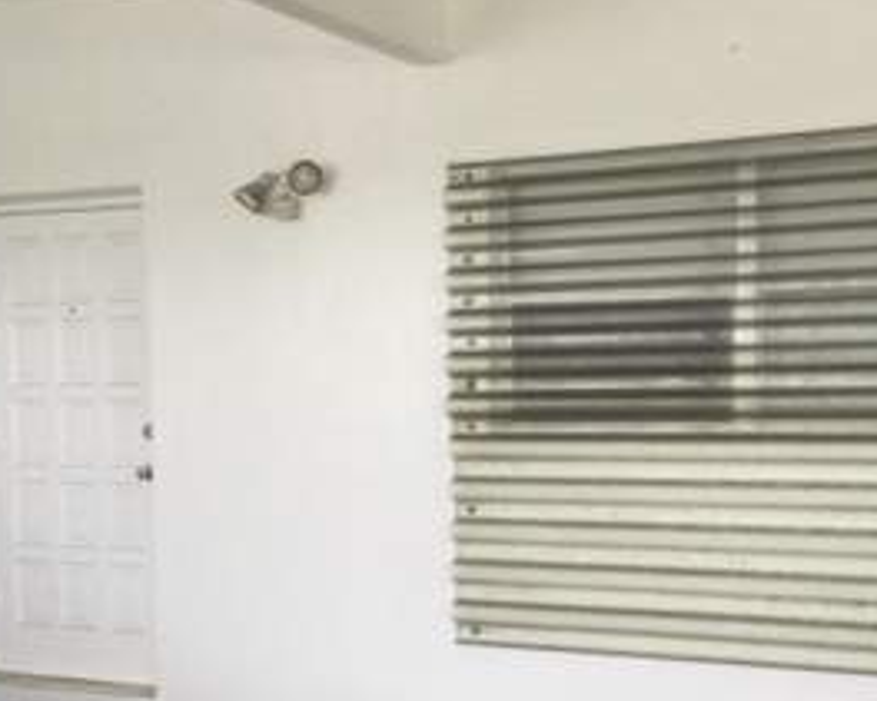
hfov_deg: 34.1
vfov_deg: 27.5
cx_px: 485
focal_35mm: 55
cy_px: 420
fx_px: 1427
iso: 64
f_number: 2.4
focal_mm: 3.3
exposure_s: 1/30
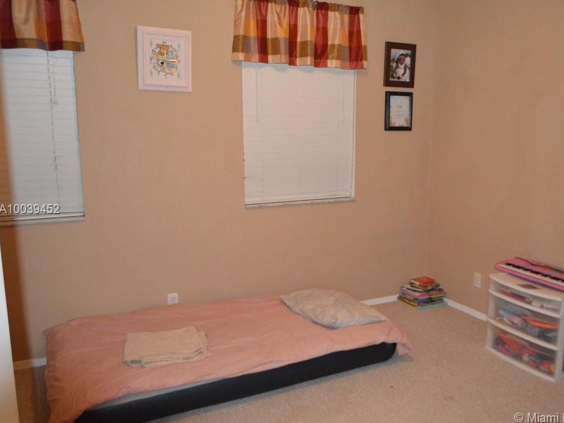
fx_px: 489
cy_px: 210
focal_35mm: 30
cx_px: 323
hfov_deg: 59.7
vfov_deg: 46.8
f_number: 3.5
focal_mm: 18
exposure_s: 1/60
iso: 3200
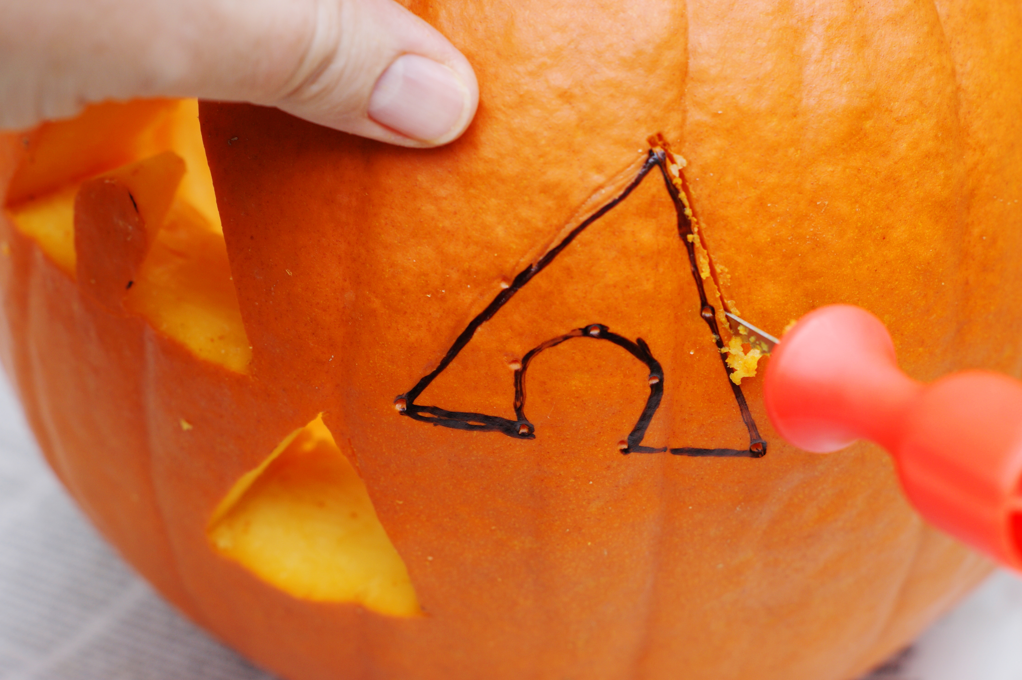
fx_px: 2128
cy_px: 340
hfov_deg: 27.0
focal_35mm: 75
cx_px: 511
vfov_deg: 18.2
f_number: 4
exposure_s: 1/125
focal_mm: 50
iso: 100
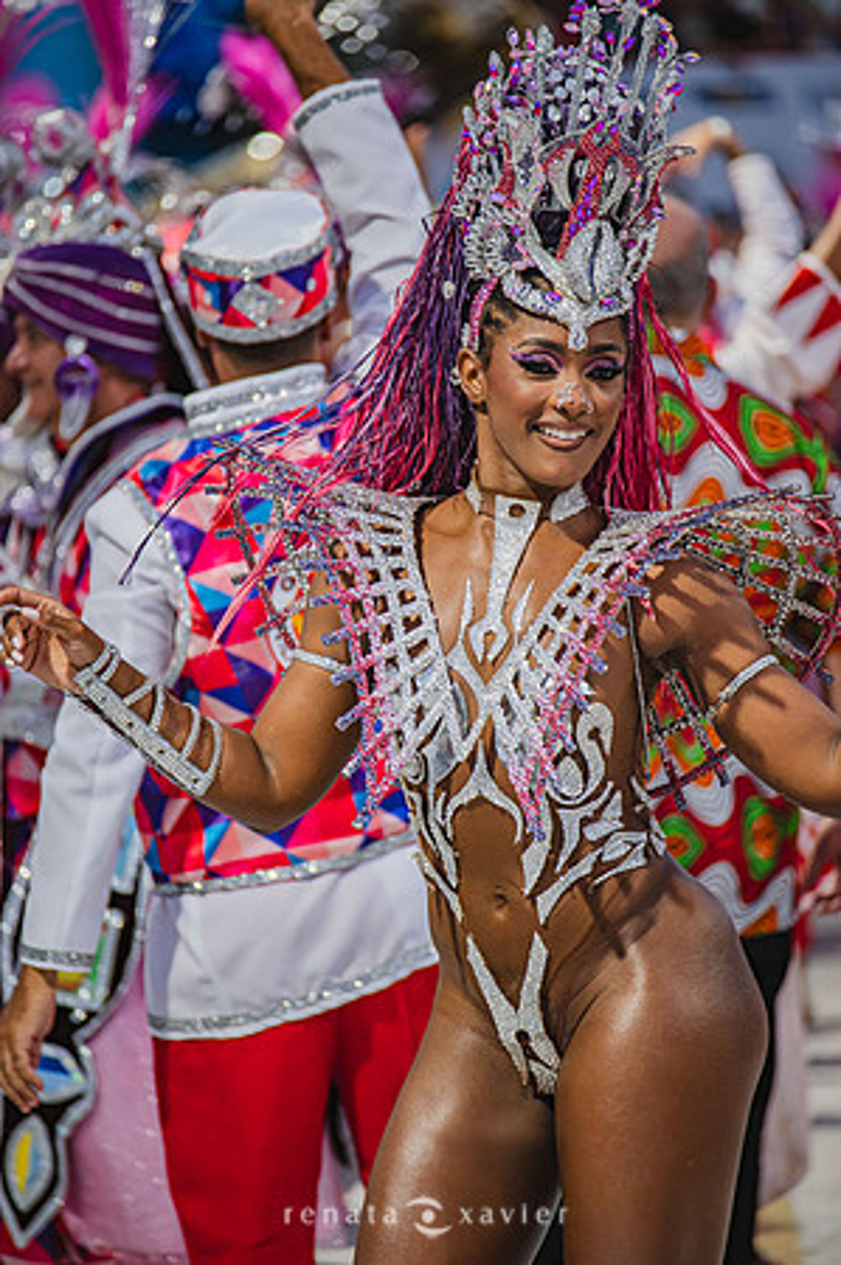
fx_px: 10536
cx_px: 420
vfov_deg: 6.9
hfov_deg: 4.6
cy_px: 632
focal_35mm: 300
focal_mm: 300
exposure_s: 1/250
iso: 800
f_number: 5.6
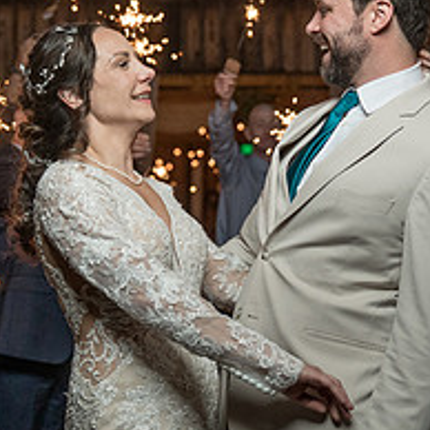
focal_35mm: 105
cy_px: 220
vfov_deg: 16.6
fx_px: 1476
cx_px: 225
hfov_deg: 16.6
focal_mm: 39
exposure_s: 1/200
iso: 2000
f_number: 2.8
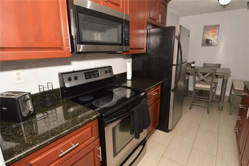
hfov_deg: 90.1
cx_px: 124
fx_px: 124
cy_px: 83
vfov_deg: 67.3
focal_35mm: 18
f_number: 9
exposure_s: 1/60
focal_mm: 12
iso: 800
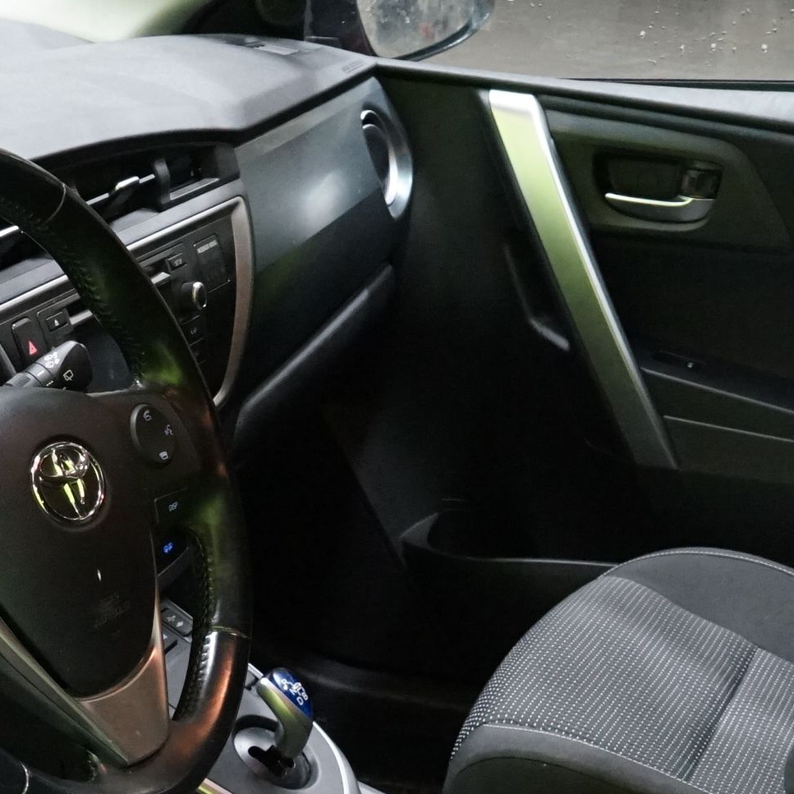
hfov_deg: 20.9
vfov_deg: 19.6
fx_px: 2154
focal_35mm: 83
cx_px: 353
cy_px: 957
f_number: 8
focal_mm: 24
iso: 4000
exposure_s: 1/25
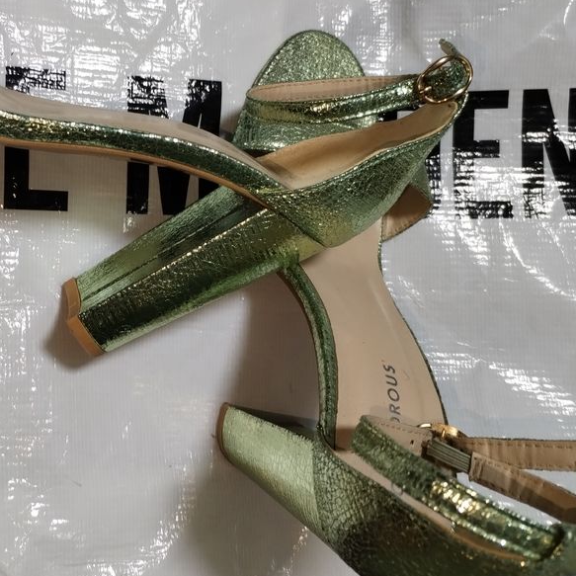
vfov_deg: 38.3
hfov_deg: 37.4
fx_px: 828
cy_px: 250
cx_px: 145
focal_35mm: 44
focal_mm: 4.75
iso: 227
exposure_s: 1/50
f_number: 1.8
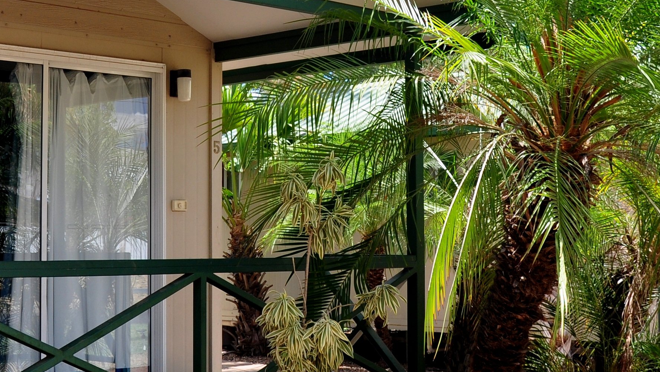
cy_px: 99
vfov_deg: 17.6
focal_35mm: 68
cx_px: 291
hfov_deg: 31.0
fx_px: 1190
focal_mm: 18
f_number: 5.6
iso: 200
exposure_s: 1/125
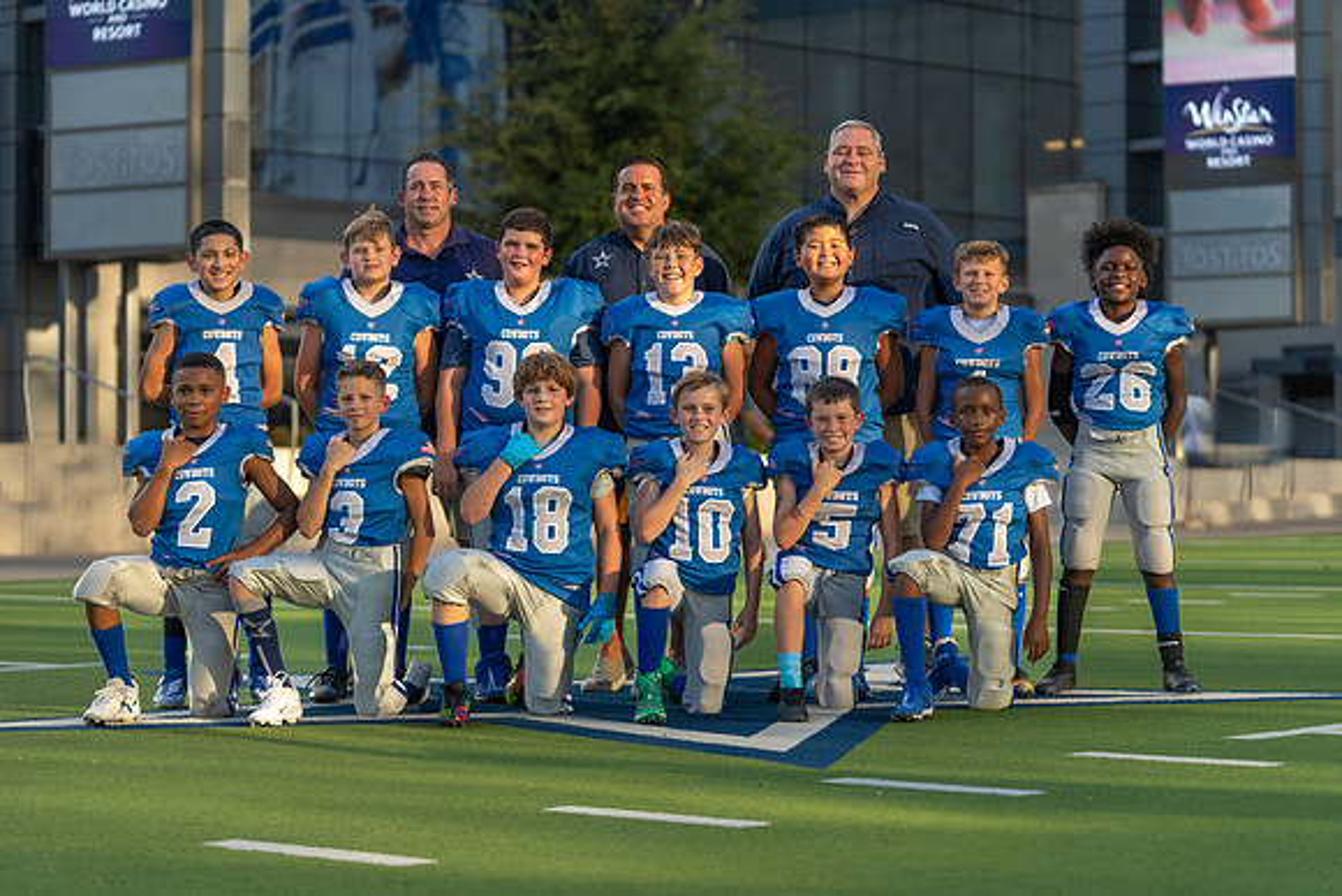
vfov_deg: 14.3
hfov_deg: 21.3
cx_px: 671
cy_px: 448
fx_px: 3570
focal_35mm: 96
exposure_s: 1/640
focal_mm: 94
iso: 100
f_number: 2.8
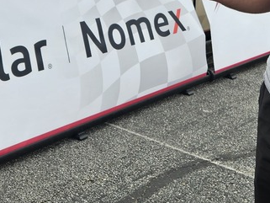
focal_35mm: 86
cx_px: 165
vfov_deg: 15.9
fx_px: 671
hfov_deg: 22.7
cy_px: -96
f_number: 1.8
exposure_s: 1/542
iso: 25
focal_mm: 5.4
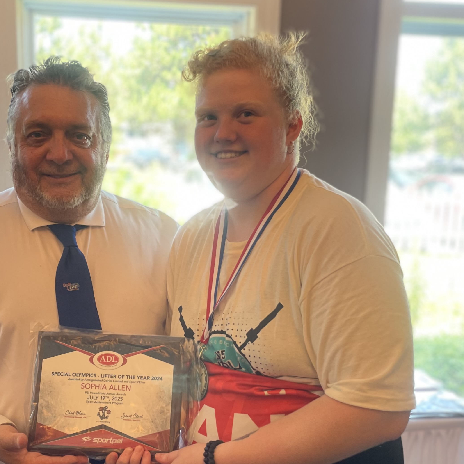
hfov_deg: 37.4
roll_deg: +0.4
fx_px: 682
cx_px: 188
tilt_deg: -10.4
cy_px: 291
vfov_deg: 37.3
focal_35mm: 45
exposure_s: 1/120
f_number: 1.6
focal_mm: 4.2
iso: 100
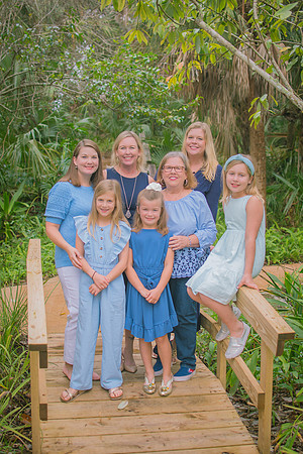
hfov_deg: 26.0
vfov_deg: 38.2
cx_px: 152
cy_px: 227
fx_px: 656
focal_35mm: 52
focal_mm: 35
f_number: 2.8
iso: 100
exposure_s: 1/250
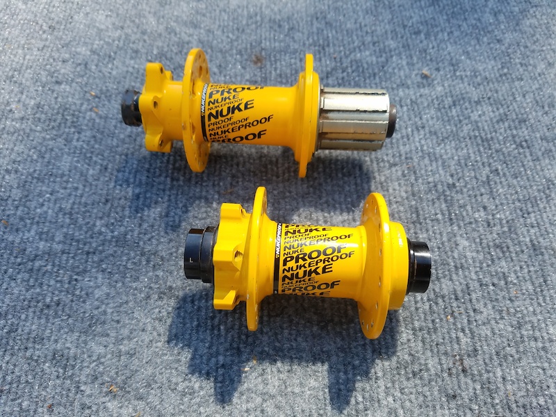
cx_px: 278
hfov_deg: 67.3
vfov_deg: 53.1
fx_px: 418
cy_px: 208
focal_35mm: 26
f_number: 1.7
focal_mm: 4.2
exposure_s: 1/602
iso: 50
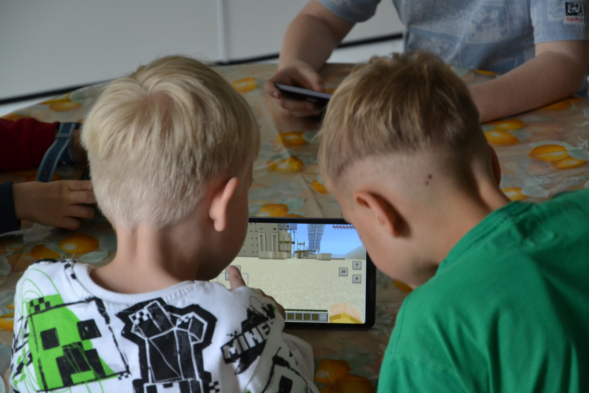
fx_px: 2258
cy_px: 196
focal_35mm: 138
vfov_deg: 9.9
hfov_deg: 14.9
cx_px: 294
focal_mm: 92
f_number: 5.6
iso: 1250
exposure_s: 1/60
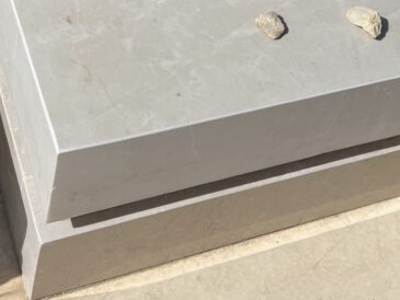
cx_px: 61
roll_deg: -6.5
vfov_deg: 16.6
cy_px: -250
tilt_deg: -34.5
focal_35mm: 73
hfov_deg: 26.0
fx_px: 844
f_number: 1.5
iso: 50
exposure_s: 1/12658
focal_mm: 5.7
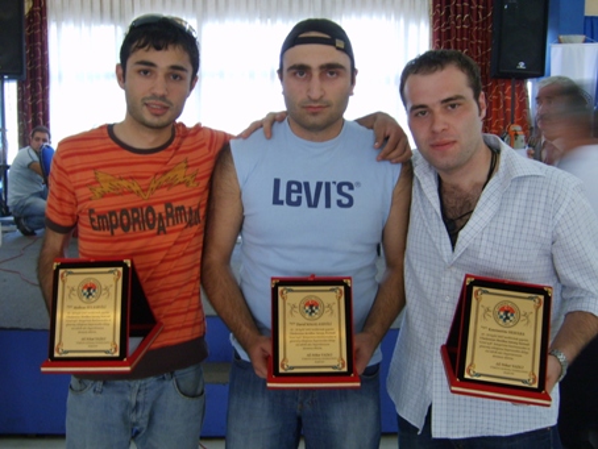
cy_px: 224
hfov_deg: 52.6
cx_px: 299
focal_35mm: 35
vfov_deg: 40.7
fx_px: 605
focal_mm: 5.8
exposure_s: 1/15
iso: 139
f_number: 2.8
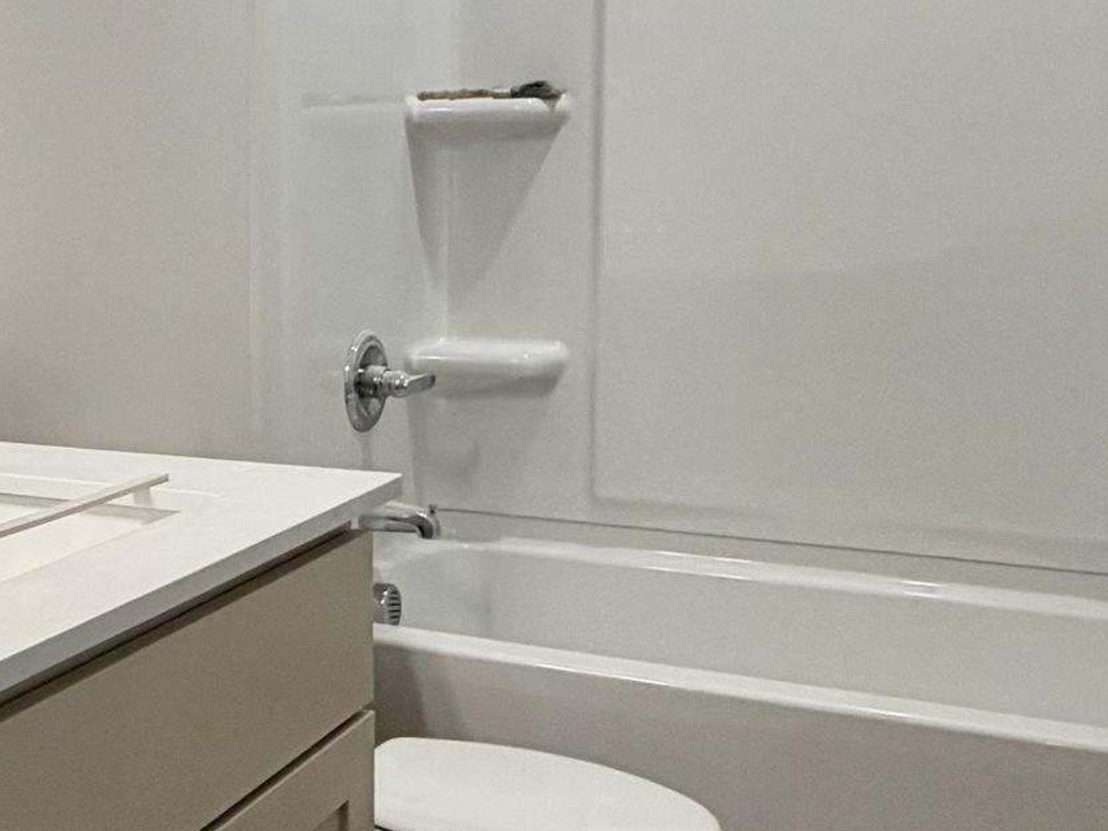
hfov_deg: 34.3
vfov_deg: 28.0
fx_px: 1664
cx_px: 63
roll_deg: +2.2
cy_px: 324
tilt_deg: -5.3
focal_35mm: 52
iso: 160
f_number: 2.2
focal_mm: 2.22
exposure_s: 1/120
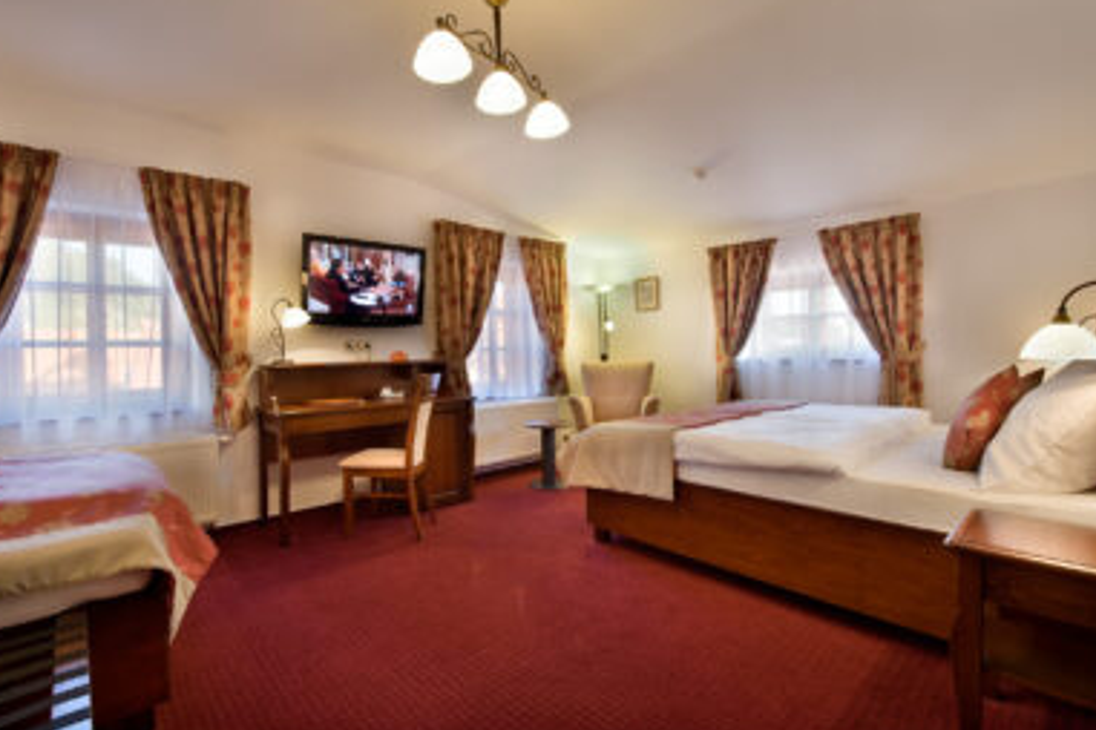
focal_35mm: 16
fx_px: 487
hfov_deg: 96.6
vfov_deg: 73.7
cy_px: 354
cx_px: 513
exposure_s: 1/5
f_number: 10
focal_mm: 14
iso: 200
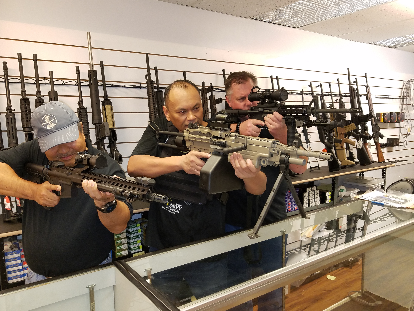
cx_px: 210
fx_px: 323
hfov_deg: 65.3
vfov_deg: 51.3
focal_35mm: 27
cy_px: 151
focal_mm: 4.2
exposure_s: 1/24
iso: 100
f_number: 1.7
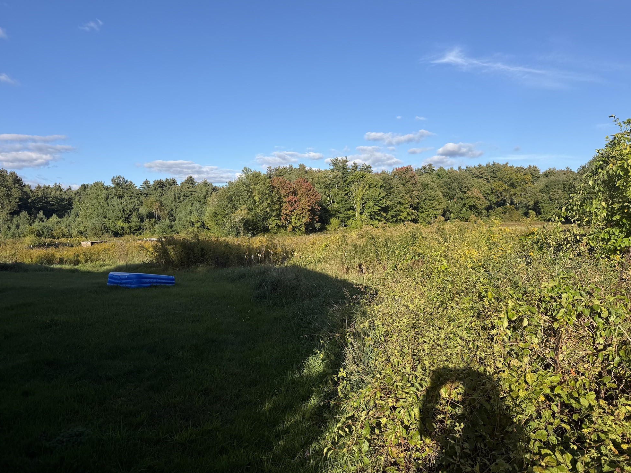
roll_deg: +1.0
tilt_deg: -0.1
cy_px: 231
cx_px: 306
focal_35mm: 25
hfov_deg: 69.4
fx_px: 456
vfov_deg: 54.9
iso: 80
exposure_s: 1/3425
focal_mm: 6.76
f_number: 1.78
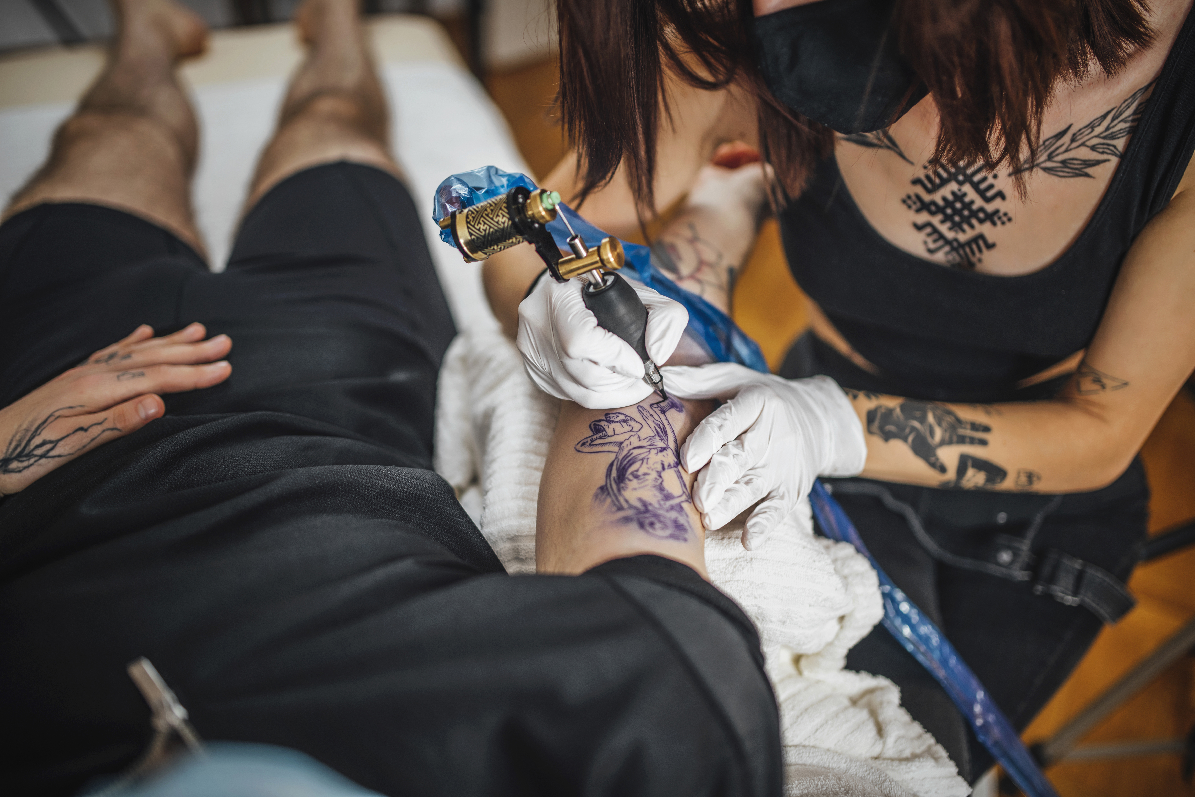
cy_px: 398
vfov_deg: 37.9
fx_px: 1162
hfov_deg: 54.4
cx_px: 598
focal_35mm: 35
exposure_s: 1/125
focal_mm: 35
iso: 64
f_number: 1.6
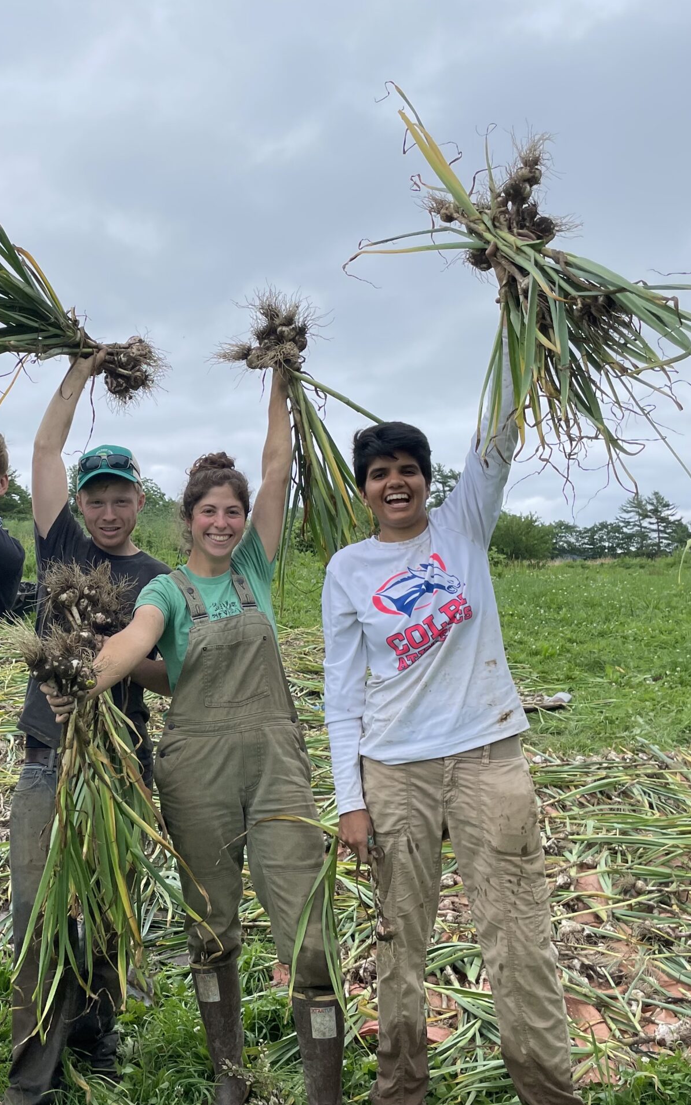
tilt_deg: +0.2
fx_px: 1115
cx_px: 143
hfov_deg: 33.5
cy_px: 555
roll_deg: +0.6
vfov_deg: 52.7
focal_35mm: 37
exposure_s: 1/1208
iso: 32
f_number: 1.6
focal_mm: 4.2
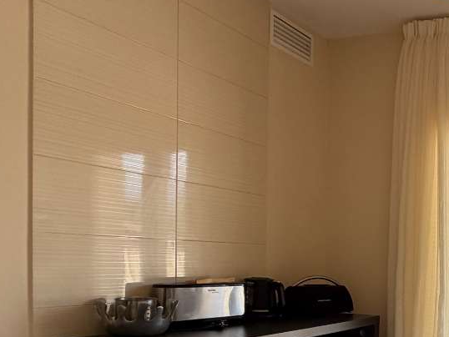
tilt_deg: -2.0
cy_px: 276
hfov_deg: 37.6
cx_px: 524
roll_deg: -1.8
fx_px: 506
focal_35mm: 39
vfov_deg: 35.5
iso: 64
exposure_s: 1/121
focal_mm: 2.22
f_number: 2.2
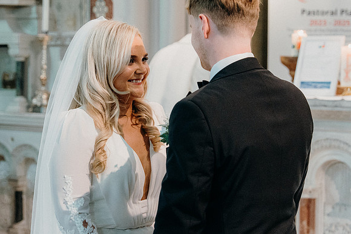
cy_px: 117
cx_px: 176
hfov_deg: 19.5
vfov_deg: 13.0
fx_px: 1024
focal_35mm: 105
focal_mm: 70
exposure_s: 1/160
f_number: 3.5
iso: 5000
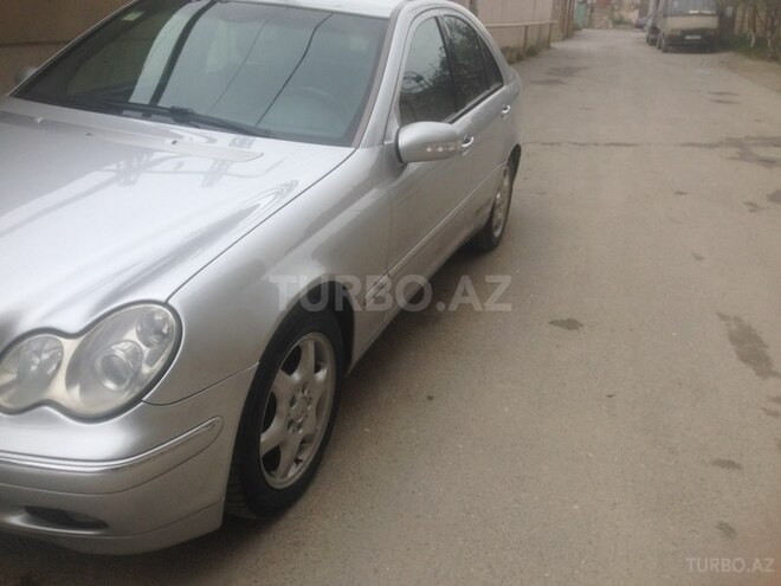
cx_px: 390
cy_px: 293
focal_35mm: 33
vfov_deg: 42.9
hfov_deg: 55.4
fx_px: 745
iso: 50
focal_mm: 4.12
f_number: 2.4
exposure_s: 1/775
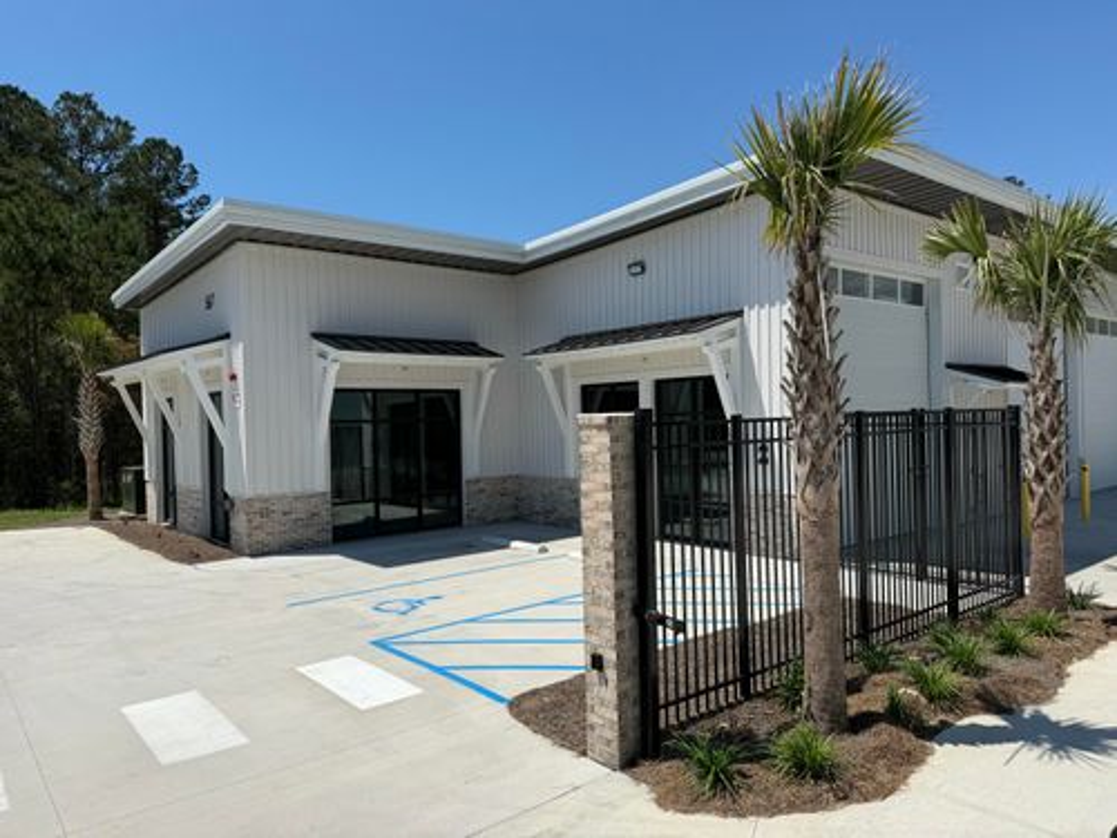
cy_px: 419
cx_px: 558
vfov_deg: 56.8
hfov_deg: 71.6
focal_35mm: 24
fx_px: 774
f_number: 1.78
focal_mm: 6.76
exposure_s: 1/6711
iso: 80
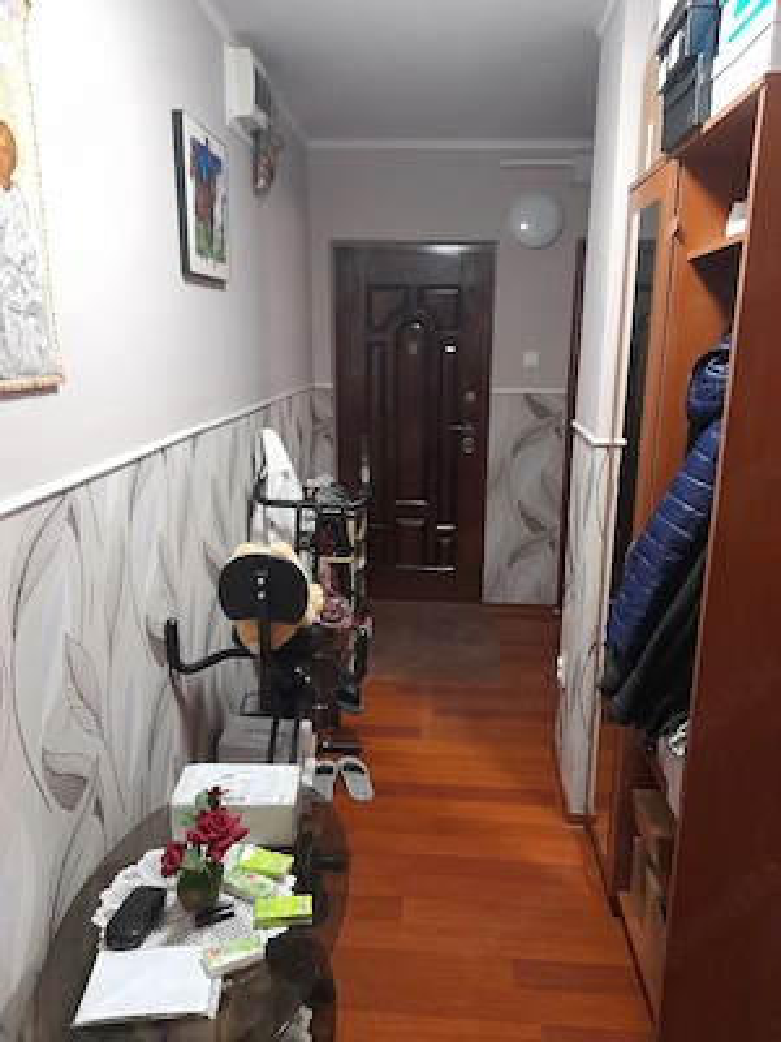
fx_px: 752
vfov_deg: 69.4
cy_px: 521
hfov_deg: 54.9
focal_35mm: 25
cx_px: 390
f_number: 2
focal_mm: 4.6
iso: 400
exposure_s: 1/25
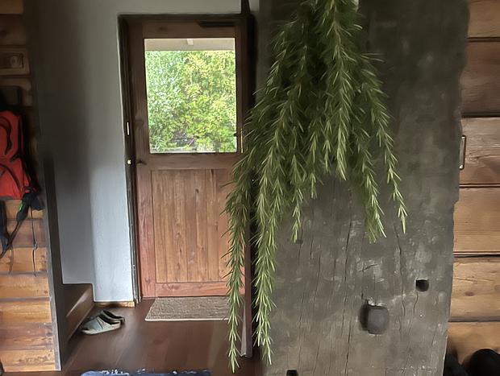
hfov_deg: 67.2
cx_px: 250
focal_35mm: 26
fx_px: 376
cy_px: 188
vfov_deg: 53.2
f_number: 1.6
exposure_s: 1/20
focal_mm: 5.1
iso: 1000
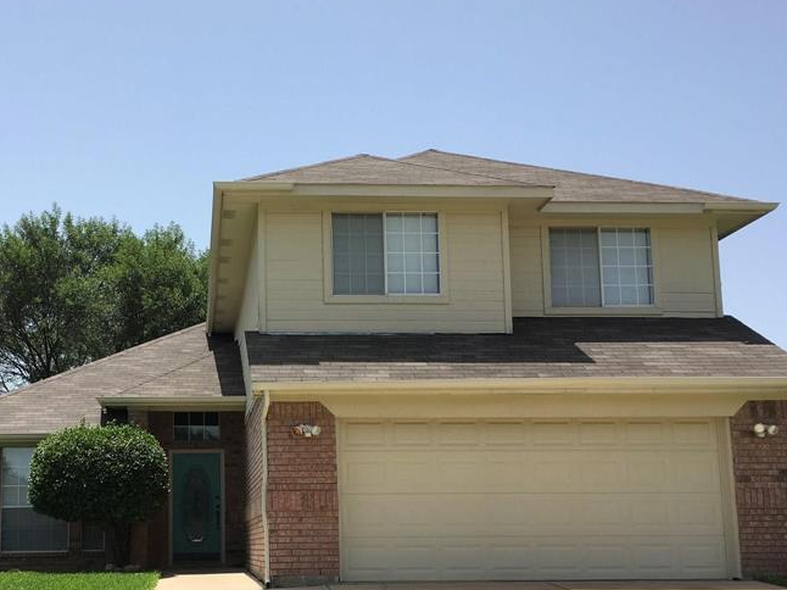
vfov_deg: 31.2
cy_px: 395
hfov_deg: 40.7
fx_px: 1045
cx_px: 261
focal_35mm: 46
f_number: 2.2
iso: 25
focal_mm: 4.15
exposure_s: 1/1374
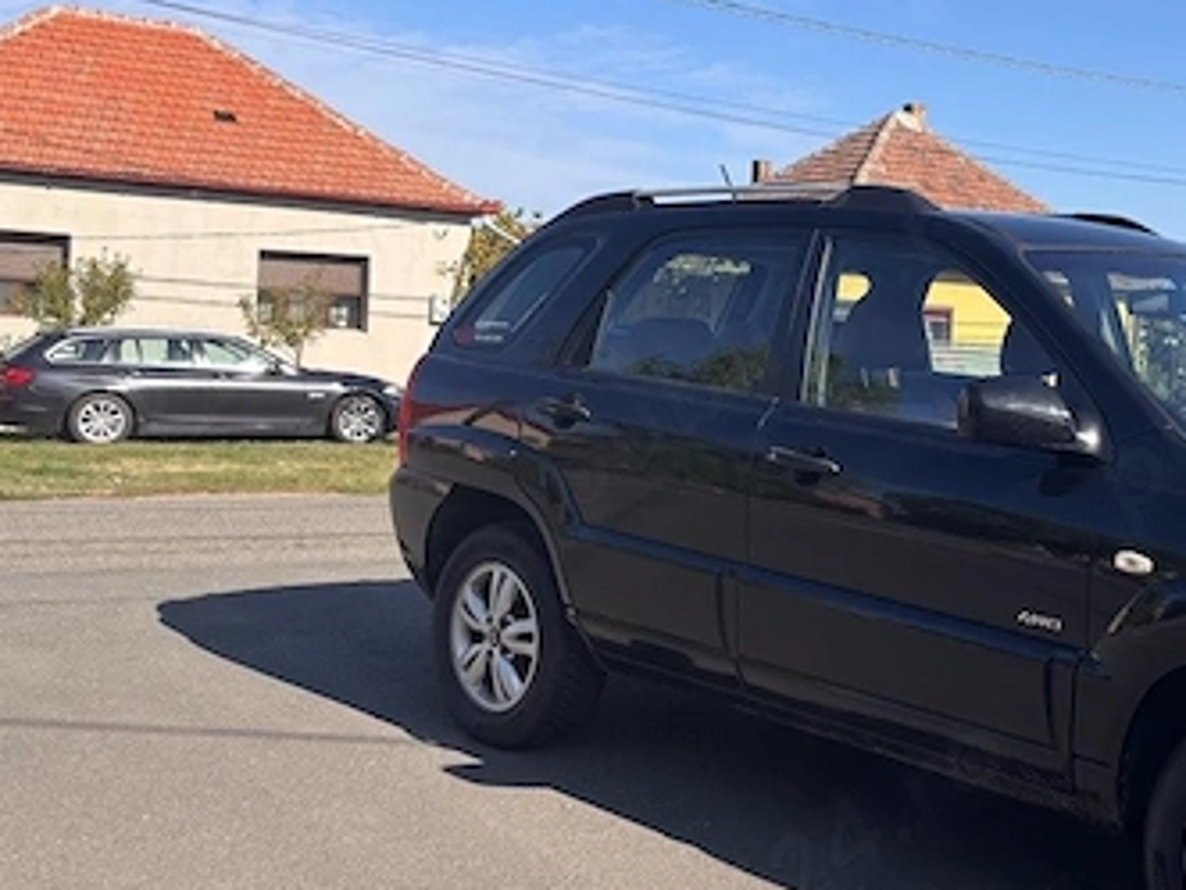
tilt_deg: -0.1
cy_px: 357
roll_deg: -2.1
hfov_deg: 39.2
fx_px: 1610
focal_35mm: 47
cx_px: 915
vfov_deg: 30.8
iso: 50
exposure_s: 1/2571
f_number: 1.6
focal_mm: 5.96
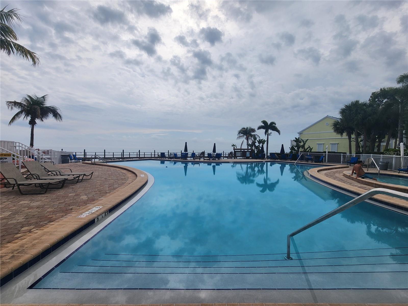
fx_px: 153
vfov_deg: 89.9
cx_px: 204
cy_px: 153
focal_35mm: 13
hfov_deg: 106.2
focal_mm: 2.2
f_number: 2.2
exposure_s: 1/2835
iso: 50
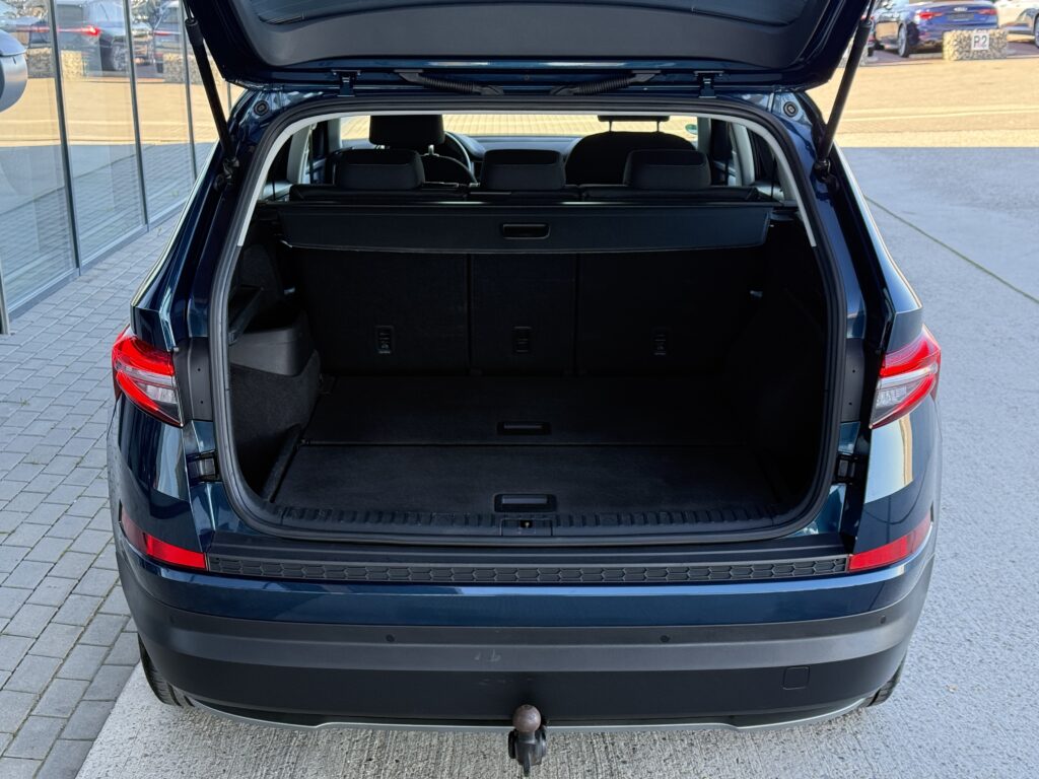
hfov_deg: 39.7
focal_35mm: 48
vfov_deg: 30.3
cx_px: 520
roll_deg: +0.5
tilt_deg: -15.4
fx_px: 1441
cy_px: 390
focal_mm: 6.76
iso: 160
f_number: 1.78
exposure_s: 1/219
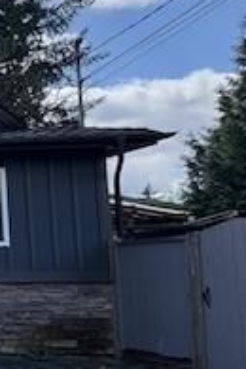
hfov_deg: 14.0
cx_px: -378
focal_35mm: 56
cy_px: 236
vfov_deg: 35.4
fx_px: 574
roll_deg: +1.3
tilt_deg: +5.8
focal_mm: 2.22
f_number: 2.2
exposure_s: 1/646
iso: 40
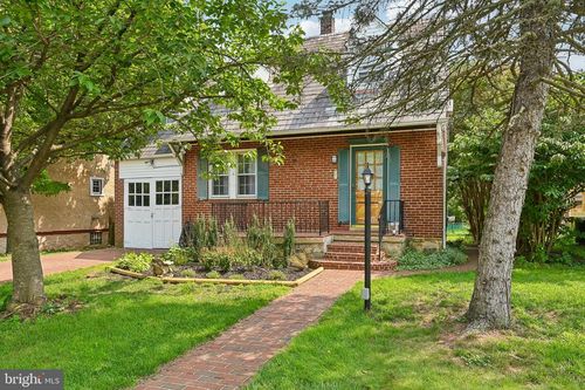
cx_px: 292
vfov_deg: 56.1
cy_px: 195
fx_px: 365
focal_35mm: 22
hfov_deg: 77.3
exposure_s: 1/60
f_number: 8
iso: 100
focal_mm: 22.5
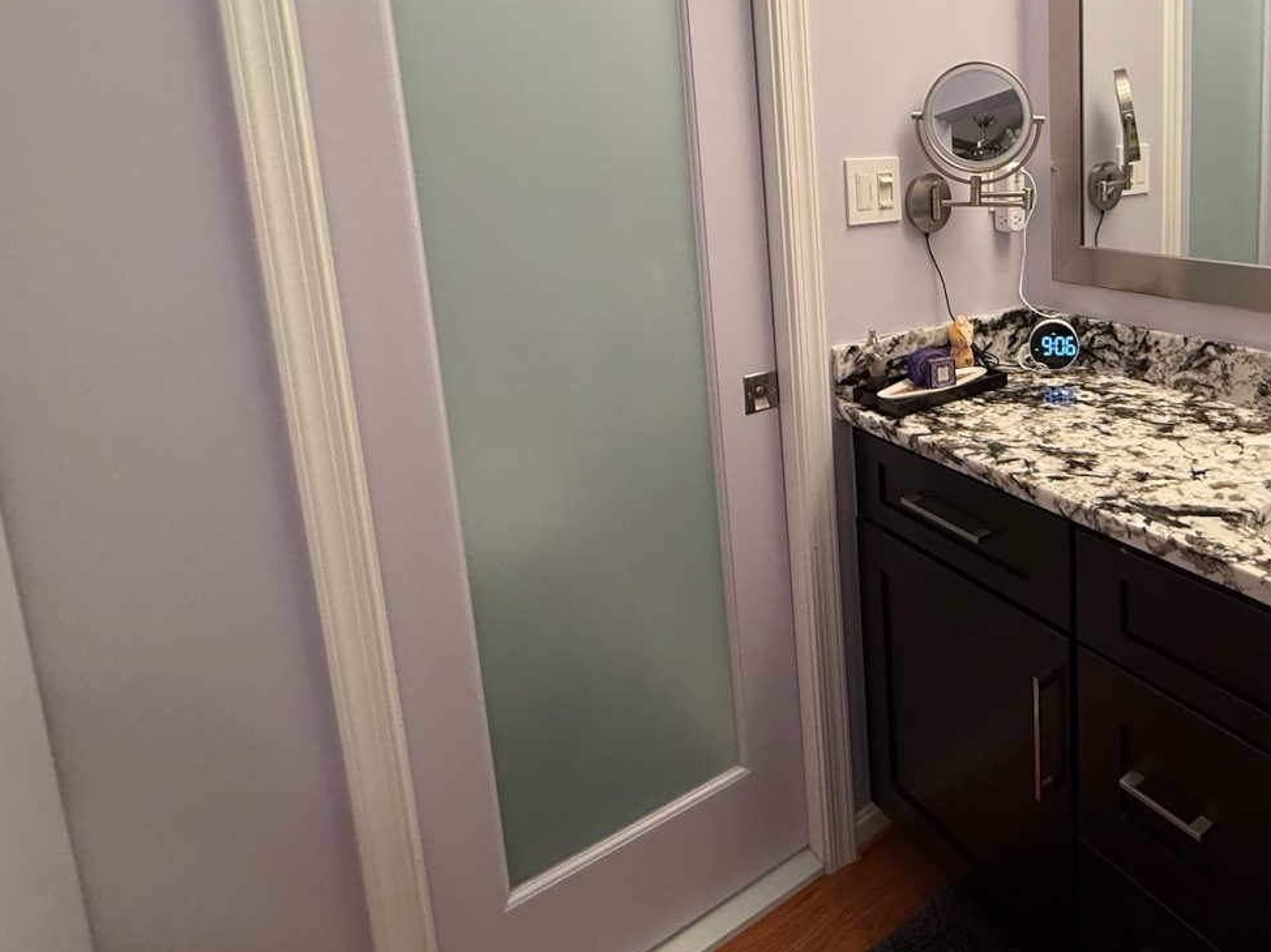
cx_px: 988
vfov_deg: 56.7
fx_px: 844
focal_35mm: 23
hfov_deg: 68.0
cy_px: 270
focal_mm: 2.22
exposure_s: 1/60
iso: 250
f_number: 2.2
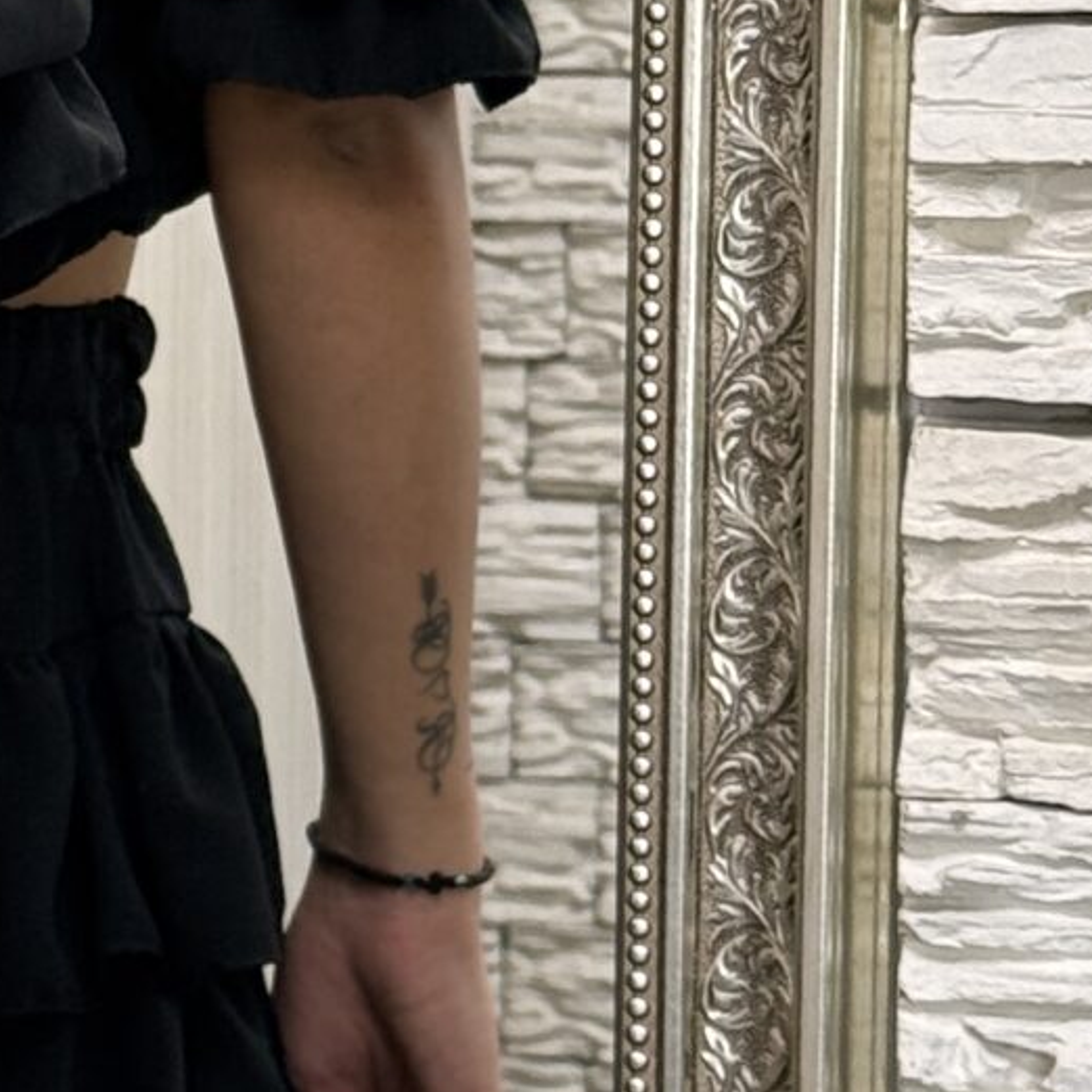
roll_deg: -0.6
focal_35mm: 208
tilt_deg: -4.3
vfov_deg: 8.4
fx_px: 7424
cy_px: 144
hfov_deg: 8.1
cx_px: -818
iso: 64
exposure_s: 1/100
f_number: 1.78
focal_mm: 6.76
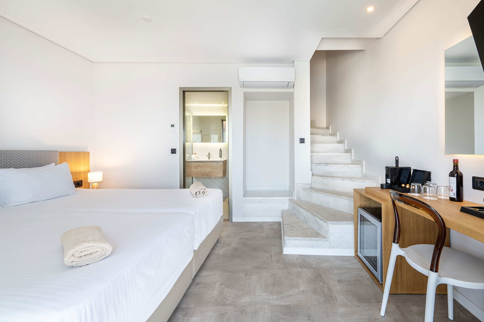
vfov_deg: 77.2
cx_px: 257
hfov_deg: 100.3
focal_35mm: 15
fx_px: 202
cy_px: 154
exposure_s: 1/50
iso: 200
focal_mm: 14
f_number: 8
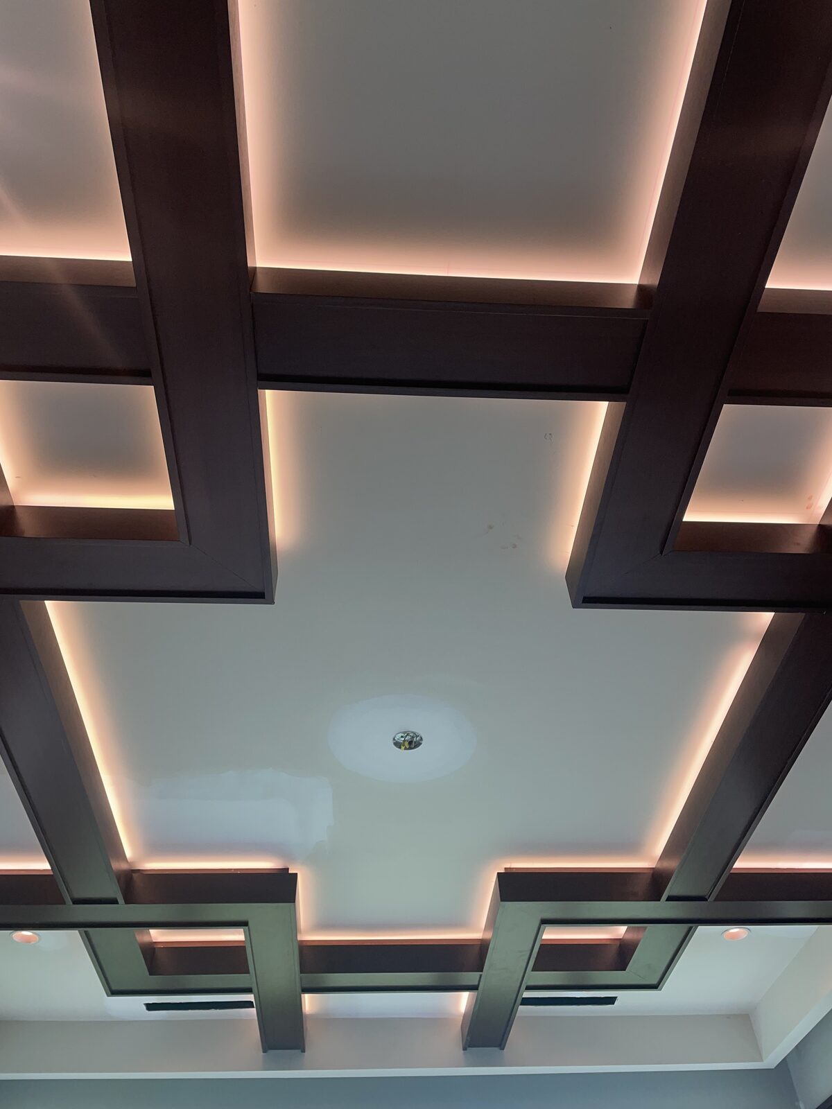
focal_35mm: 26
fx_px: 833
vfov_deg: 67.3
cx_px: 416
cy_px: 554
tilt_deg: +48.6
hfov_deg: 53.1
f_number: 1.6
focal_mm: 4.2
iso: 64
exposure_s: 1/120
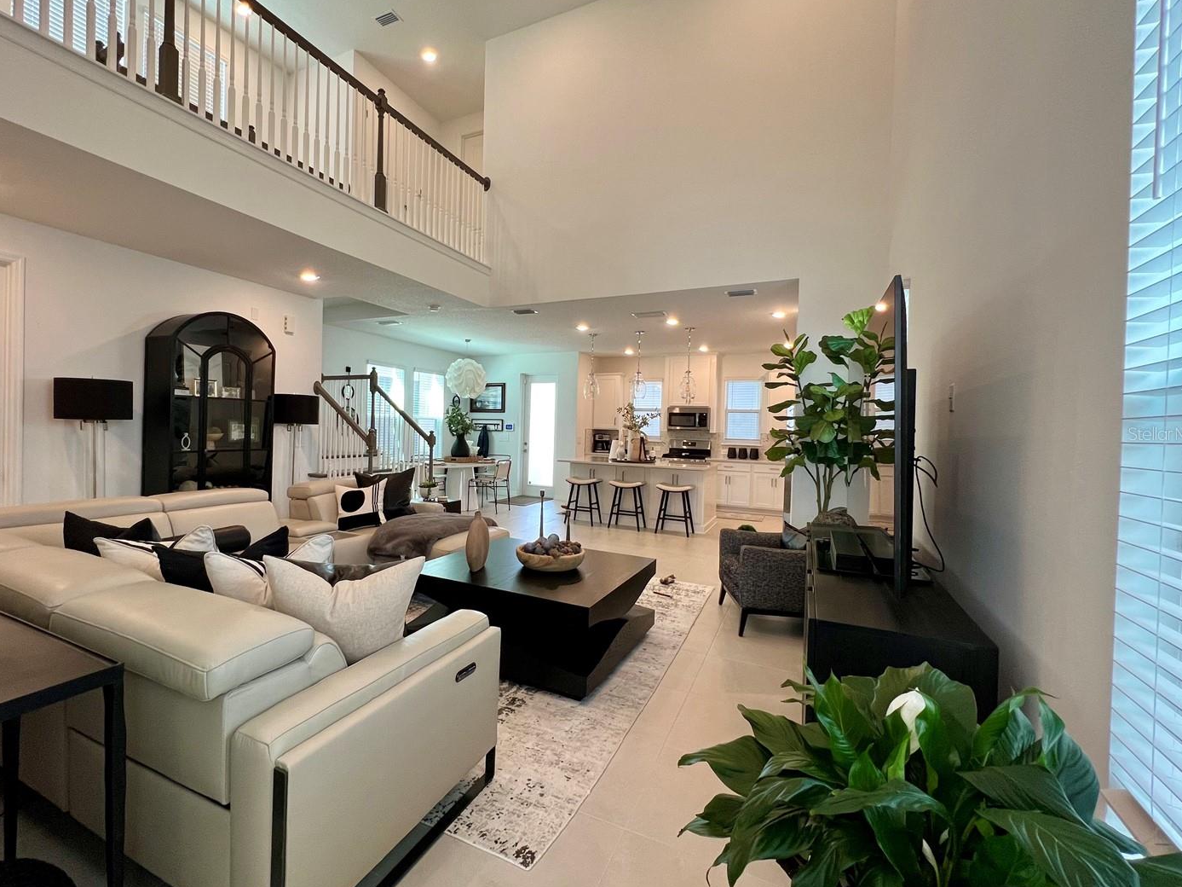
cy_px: 433
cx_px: 527
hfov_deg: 97.8
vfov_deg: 81.7
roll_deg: -1.6
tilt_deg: -0.3
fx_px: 512
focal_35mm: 15
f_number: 1.8
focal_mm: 1.57
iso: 160
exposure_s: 1/120
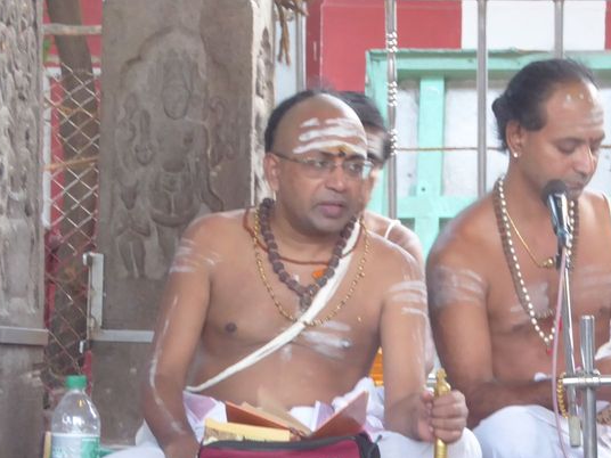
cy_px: 322
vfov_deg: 6.6
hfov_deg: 8.8
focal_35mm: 224
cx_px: 419
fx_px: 3954
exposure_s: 1/6
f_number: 5.3
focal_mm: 24.2
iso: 400
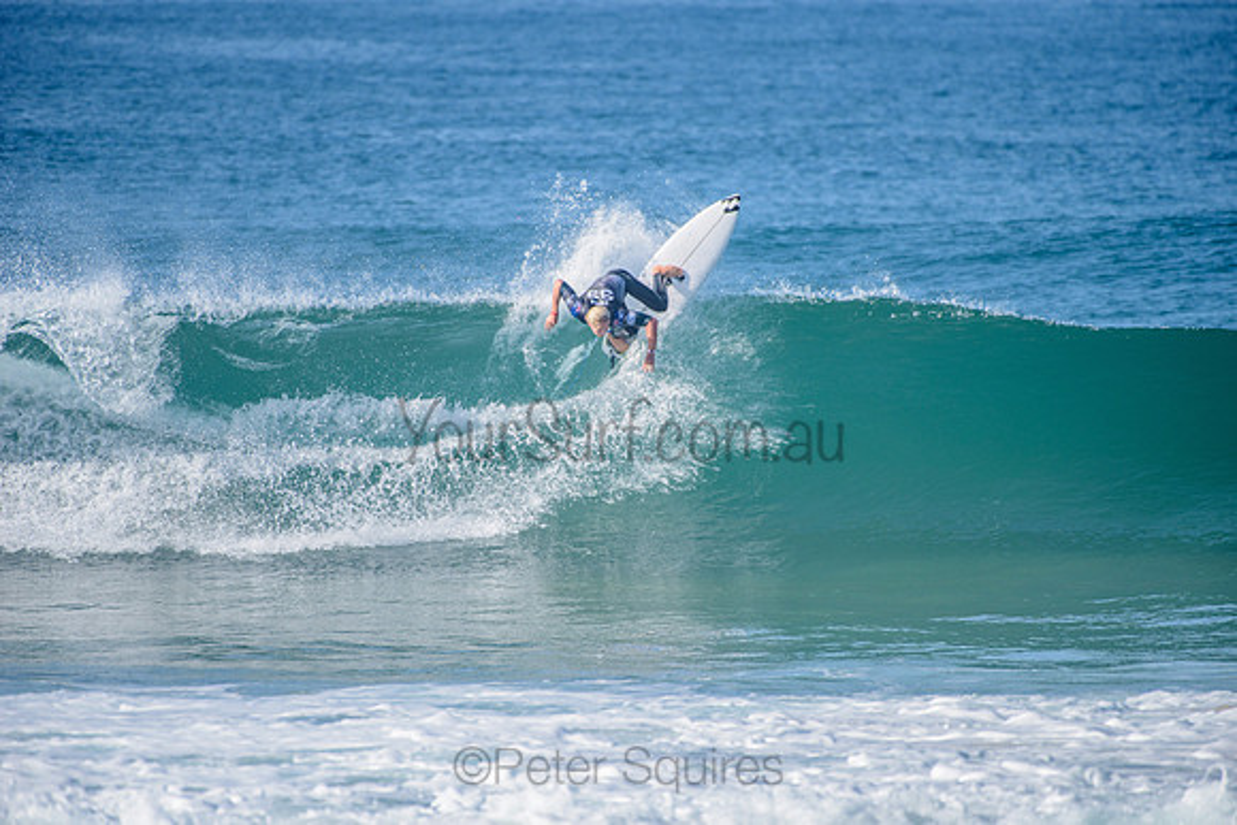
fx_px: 17184
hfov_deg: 4.1
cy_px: 412
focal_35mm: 500
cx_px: 618
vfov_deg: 2.8
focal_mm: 500
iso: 200
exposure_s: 1/1600
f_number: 5.6
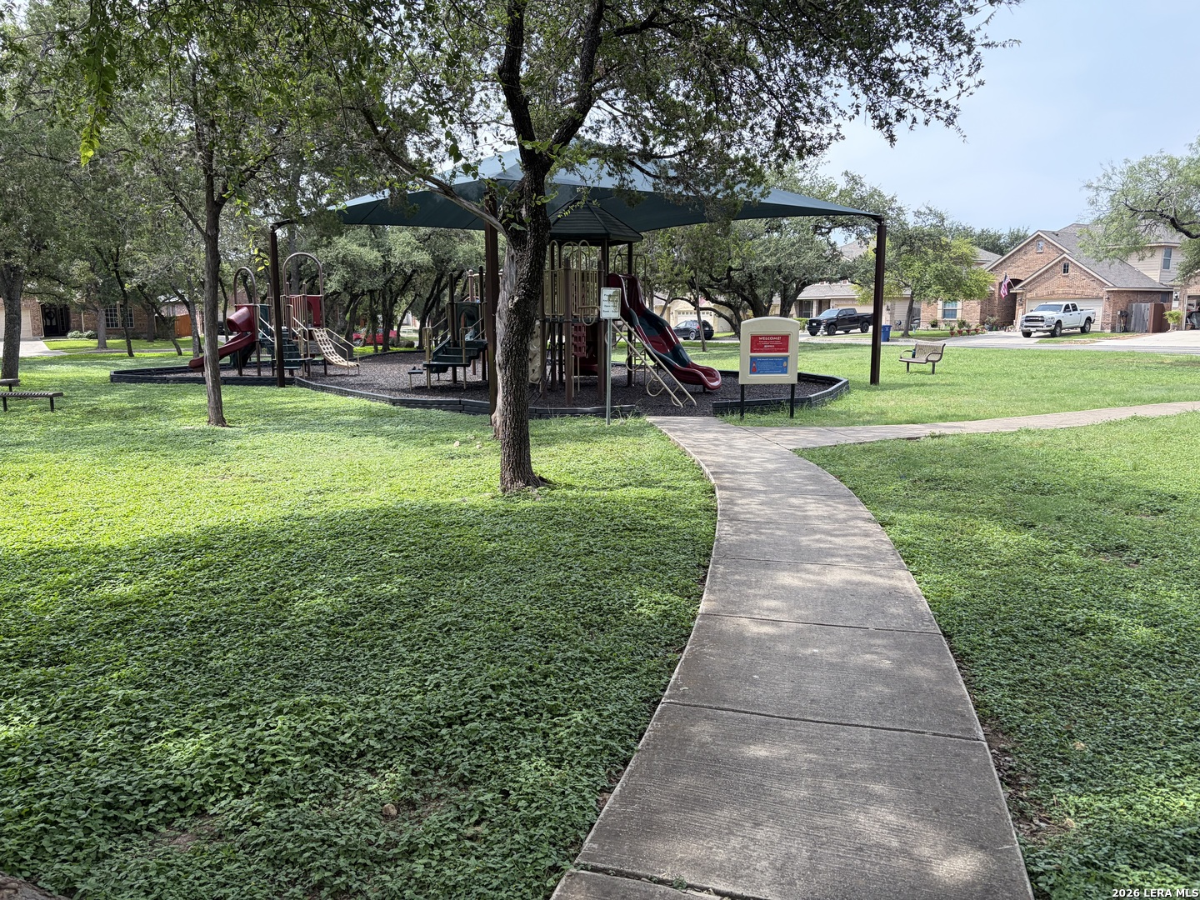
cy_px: 450
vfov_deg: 53.1
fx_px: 901
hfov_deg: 67.3
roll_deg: +0.6
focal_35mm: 26
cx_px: 600
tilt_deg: -8.9
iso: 64
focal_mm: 5.96
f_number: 1.6
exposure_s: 1/1117
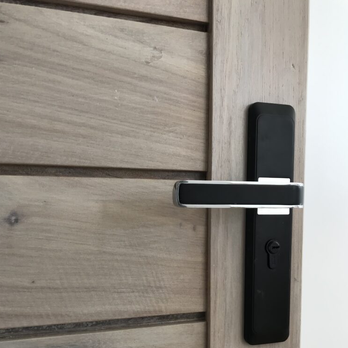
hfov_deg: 48.4
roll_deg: +1.3
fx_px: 387
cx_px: 172
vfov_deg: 47.5
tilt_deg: -3.8
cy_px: 237
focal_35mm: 34
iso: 32
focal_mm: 3.99
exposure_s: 1/100
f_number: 1.8
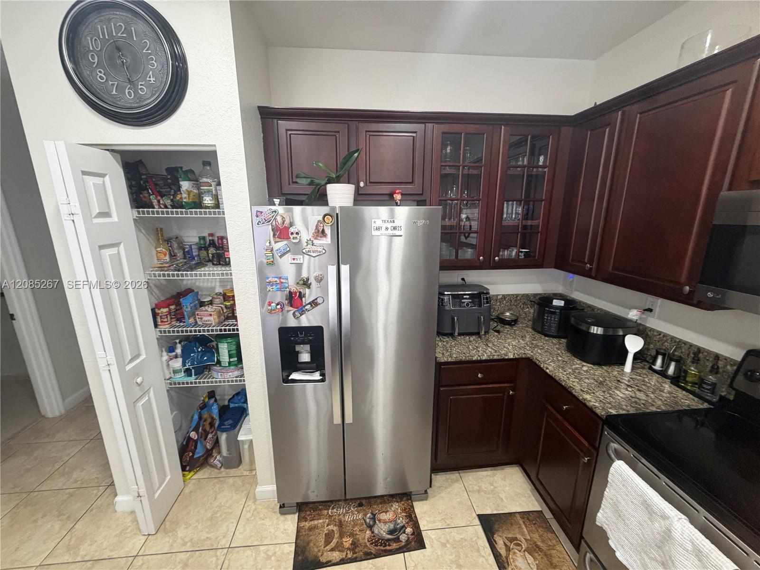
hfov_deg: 102.1
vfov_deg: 85.7
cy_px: 285
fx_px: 307
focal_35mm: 14
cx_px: 380
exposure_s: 1/60
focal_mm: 2.22
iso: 250
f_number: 2.2
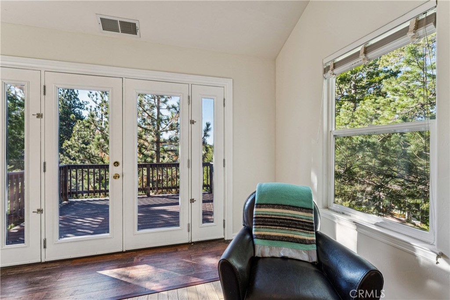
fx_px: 206
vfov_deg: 72.1
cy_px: 150
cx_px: 225
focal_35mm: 16
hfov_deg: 95.0
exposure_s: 1/8
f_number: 13
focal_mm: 16.5
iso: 100
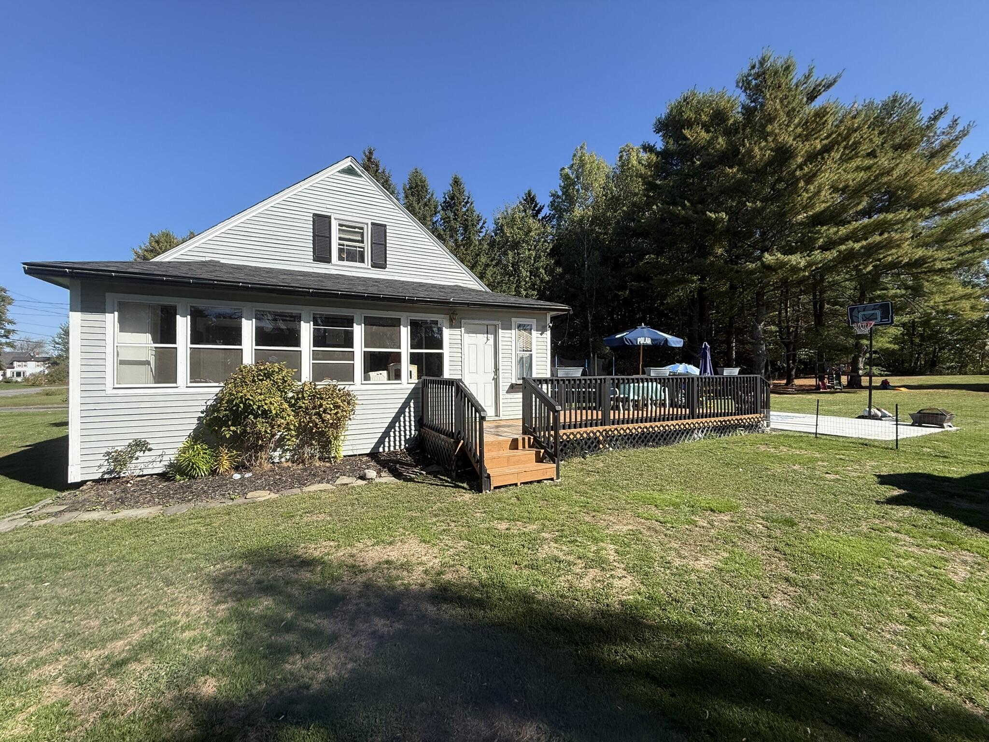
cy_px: 371
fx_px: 400
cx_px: 494
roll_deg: +0.4
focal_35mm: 14
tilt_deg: +1.6
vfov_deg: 85.7
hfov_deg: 102.1
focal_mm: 2.22
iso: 50
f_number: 2.2
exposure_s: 1/1698
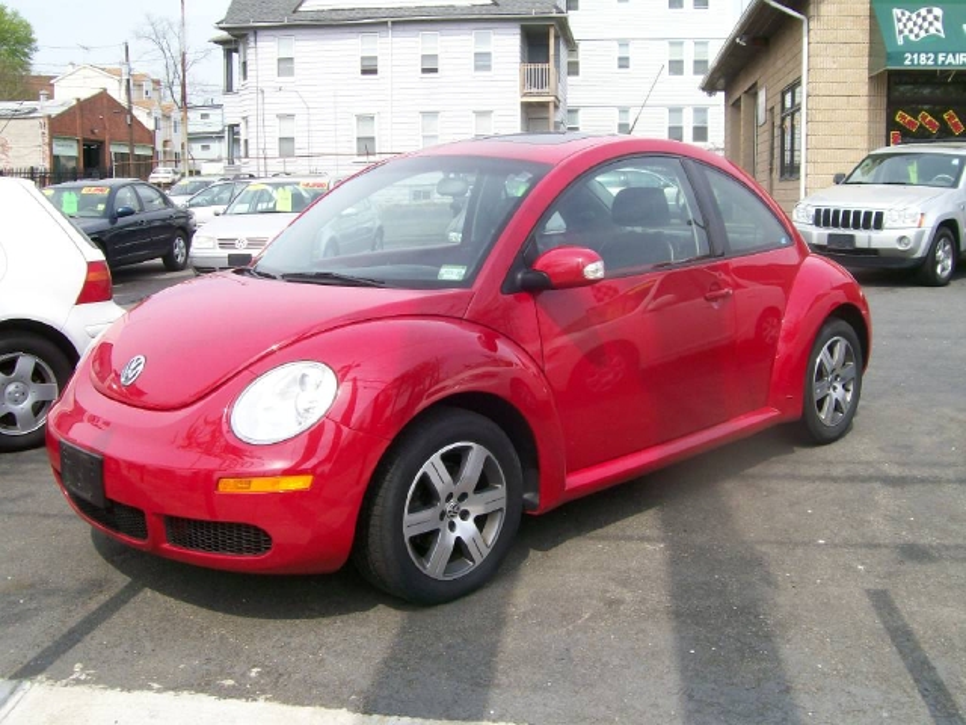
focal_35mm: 36
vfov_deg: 39.7
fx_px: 1005
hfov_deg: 51.4
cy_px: 362
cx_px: 483
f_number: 4.8
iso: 80
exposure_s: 1/348
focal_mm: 6
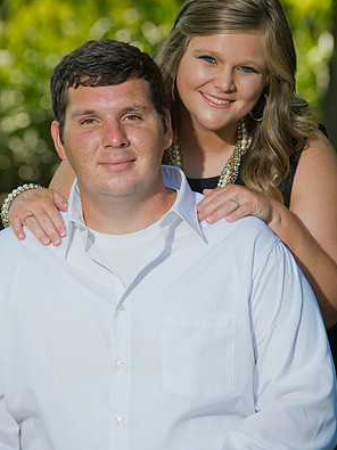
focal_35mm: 219
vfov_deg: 9.0
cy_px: 212
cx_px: 169
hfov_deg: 6.8
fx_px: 2844
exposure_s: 1/250
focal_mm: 200
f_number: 5.6
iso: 320
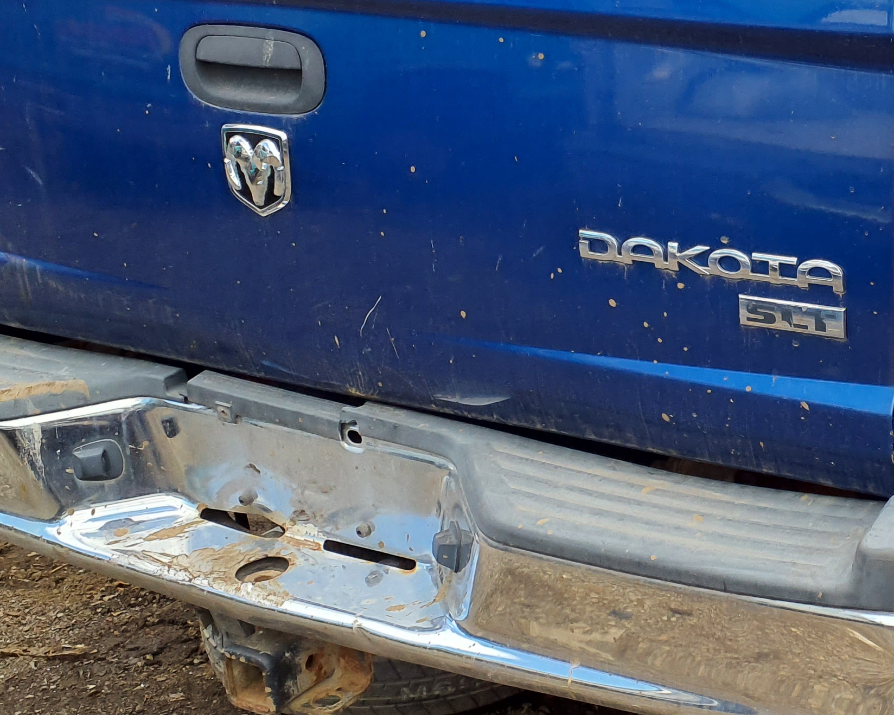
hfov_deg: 27.5
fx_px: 1747
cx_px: 838
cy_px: 304
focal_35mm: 66
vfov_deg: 23.1
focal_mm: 3.58
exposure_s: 1/586
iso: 40
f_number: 1.9
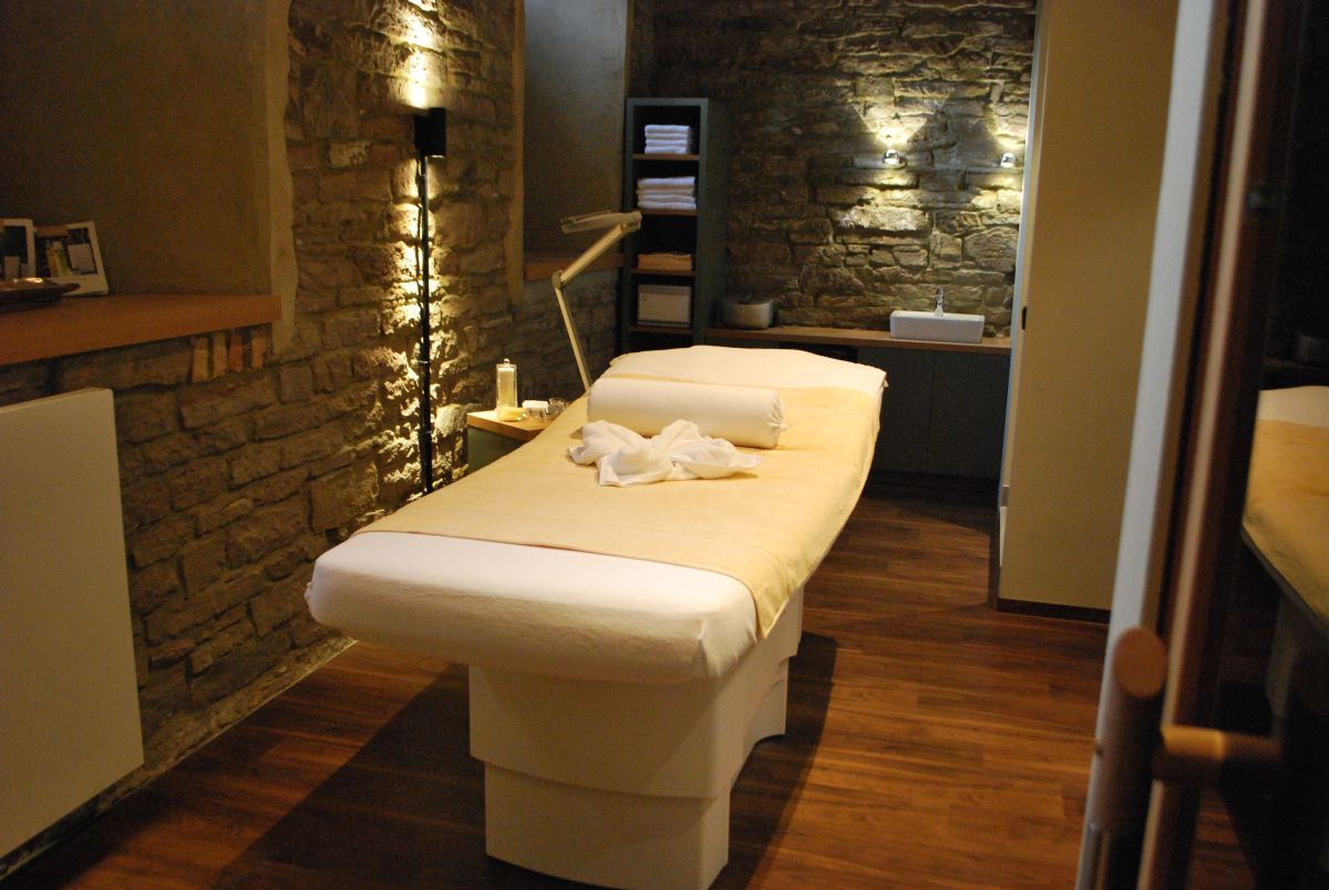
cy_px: 445
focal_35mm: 30
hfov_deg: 61.9
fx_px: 1109
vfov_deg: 43.7
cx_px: 664
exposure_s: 1/30
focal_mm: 20
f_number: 3.8
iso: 1250
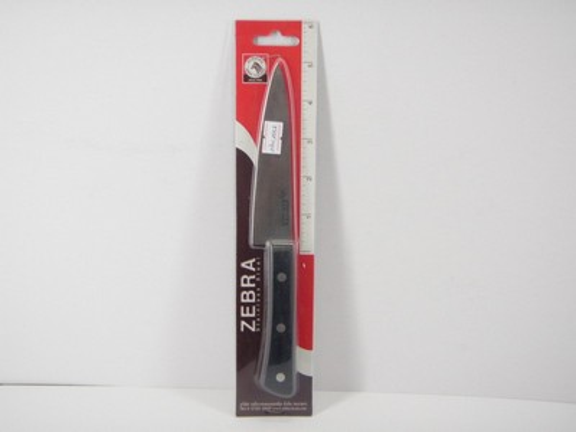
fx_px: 849
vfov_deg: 28.6
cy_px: 216
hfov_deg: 37.5
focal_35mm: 51
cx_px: 288
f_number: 4
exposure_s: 1/30
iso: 200
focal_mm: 9.13
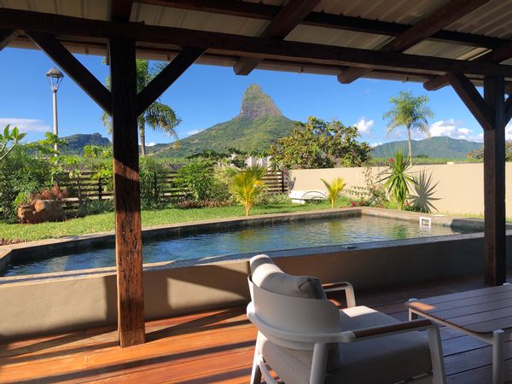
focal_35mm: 28
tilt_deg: -1.3
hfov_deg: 63.4
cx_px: 256
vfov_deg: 49.7
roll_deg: +1.6
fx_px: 414
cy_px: 192
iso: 20
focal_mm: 4
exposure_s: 1/1171
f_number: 1.8
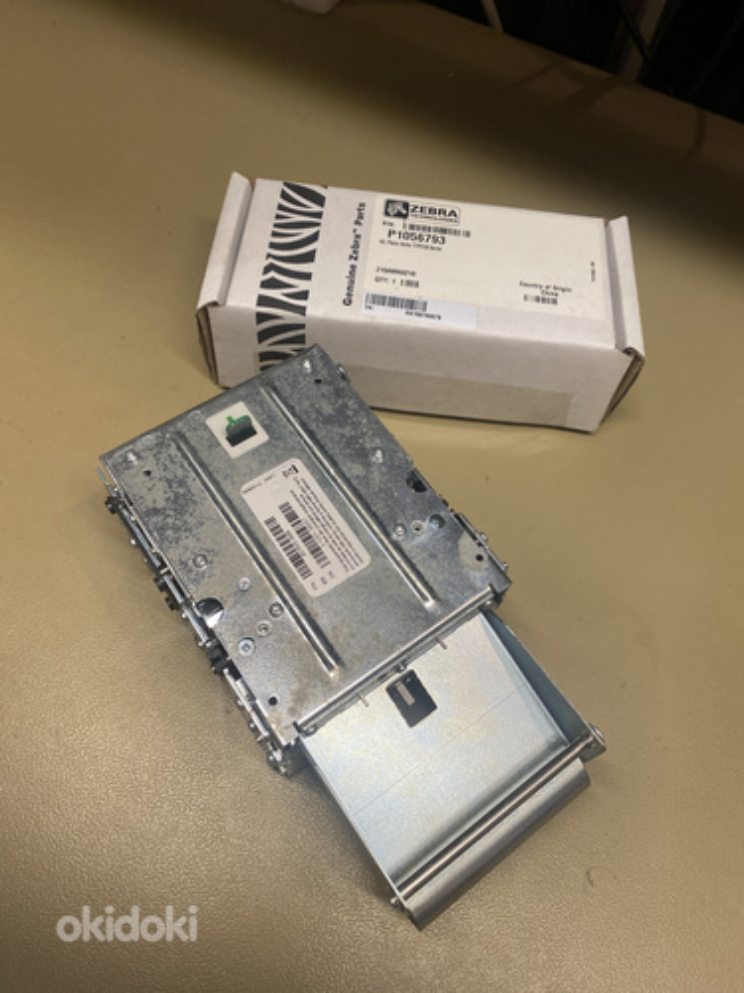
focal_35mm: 26
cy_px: 496
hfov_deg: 53.1
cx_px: 372
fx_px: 745
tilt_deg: -63.1
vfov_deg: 67.3
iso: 100
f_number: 1.8
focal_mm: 4.25
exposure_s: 1/100
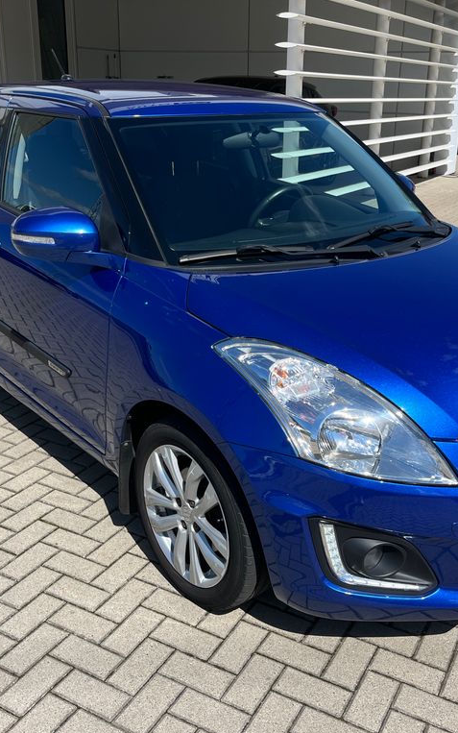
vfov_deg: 52.7
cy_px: 368
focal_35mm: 37
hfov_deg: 34.4
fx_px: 739
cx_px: 252
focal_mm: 5.1
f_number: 1.6
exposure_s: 1/3215
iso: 50
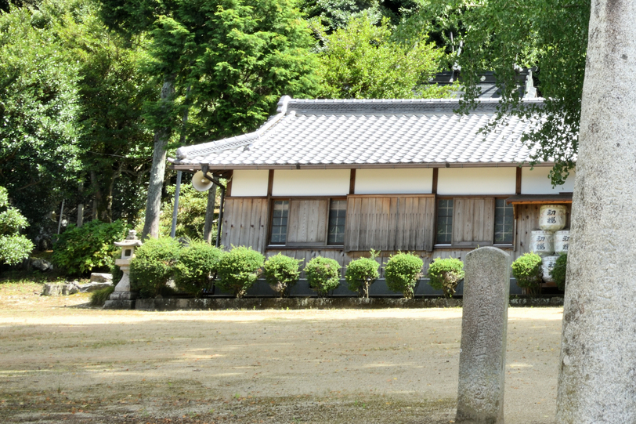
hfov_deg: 26.1
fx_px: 1219
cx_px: 767
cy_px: -82
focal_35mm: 69
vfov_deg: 18.7
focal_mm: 28
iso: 200
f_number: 22
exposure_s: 1/4
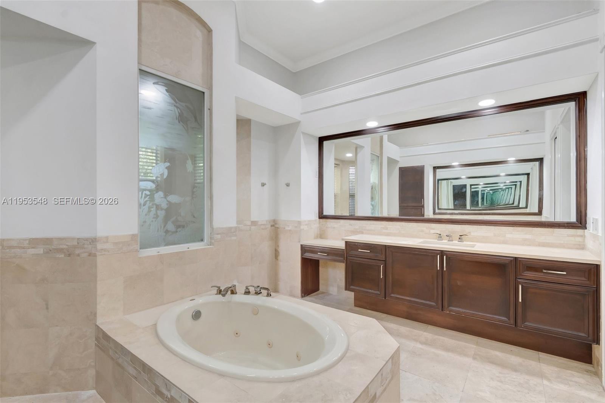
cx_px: 302
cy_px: 202
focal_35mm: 15
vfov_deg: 77.3
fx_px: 252
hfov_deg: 100.4
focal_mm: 10
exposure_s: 1/8
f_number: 8
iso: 640
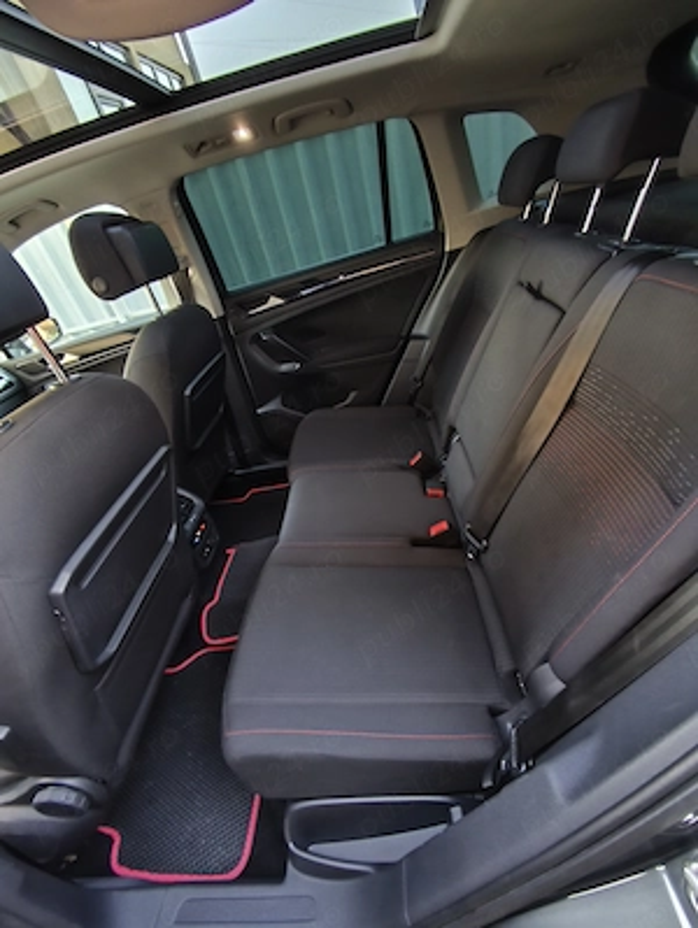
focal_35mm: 15
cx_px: 349
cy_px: 464
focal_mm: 1.65
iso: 500
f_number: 2.2
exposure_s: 1/16.7
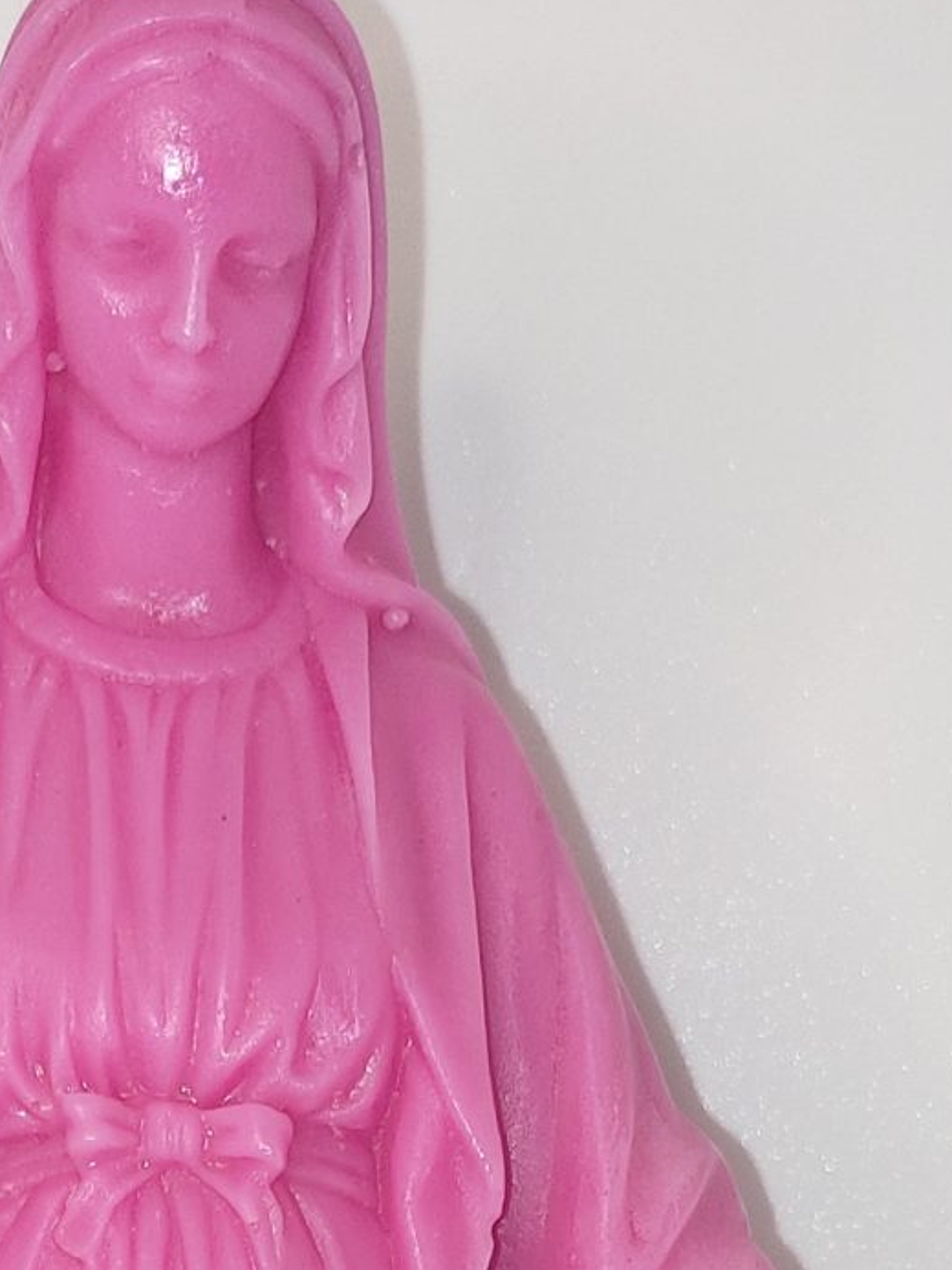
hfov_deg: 15.4
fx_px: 3519
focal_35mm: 96
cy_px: 1741
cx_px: 273
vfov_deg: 18.7
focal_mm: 4.74
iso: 103
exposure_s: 1/50
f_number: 1.79
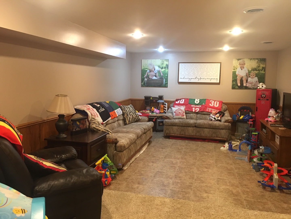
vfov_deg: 48.2
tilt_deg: -6.6
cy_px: 110
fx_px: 244
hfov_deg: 61.7
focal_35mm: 29
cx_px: 146
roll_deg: -0.7
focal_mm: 4.15
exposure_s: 1/15
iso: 80
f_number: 2.2
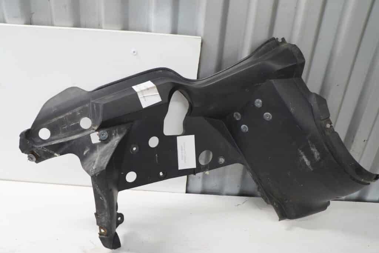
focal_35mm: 27
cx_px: 190
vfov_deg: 47.9
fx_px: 284
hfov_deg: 67.4
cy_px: 126
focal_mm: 18
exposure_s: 1/60
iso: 400
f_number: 4
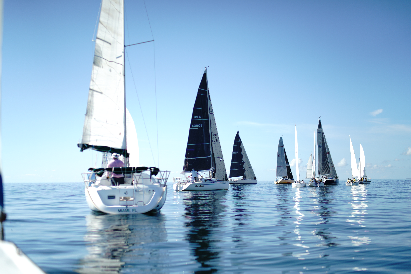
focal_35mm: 50
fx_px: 571
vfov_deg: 27.0
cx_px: 206
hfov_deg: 39.6
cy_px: 137
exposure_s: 1/8000
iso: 100
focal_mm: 50
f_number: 1.4
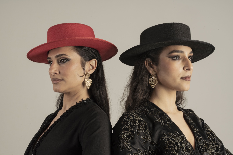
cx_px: 116
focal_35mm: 75
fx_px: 485
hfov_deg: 27.0
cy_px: 78
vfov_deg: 18.2
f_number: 22
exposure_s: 1/125
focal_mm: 75
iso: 200
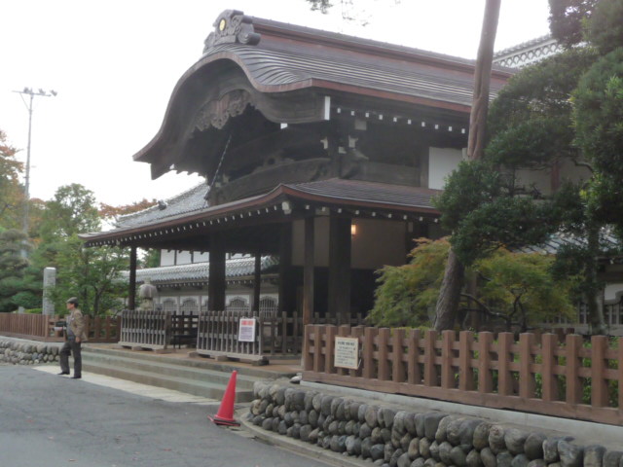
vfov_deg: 29.1
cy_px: 234
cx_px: 312
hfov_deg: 38.2
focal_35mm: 50
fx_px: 900
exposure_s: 1/200
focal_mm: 5
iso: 160
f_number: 3.4
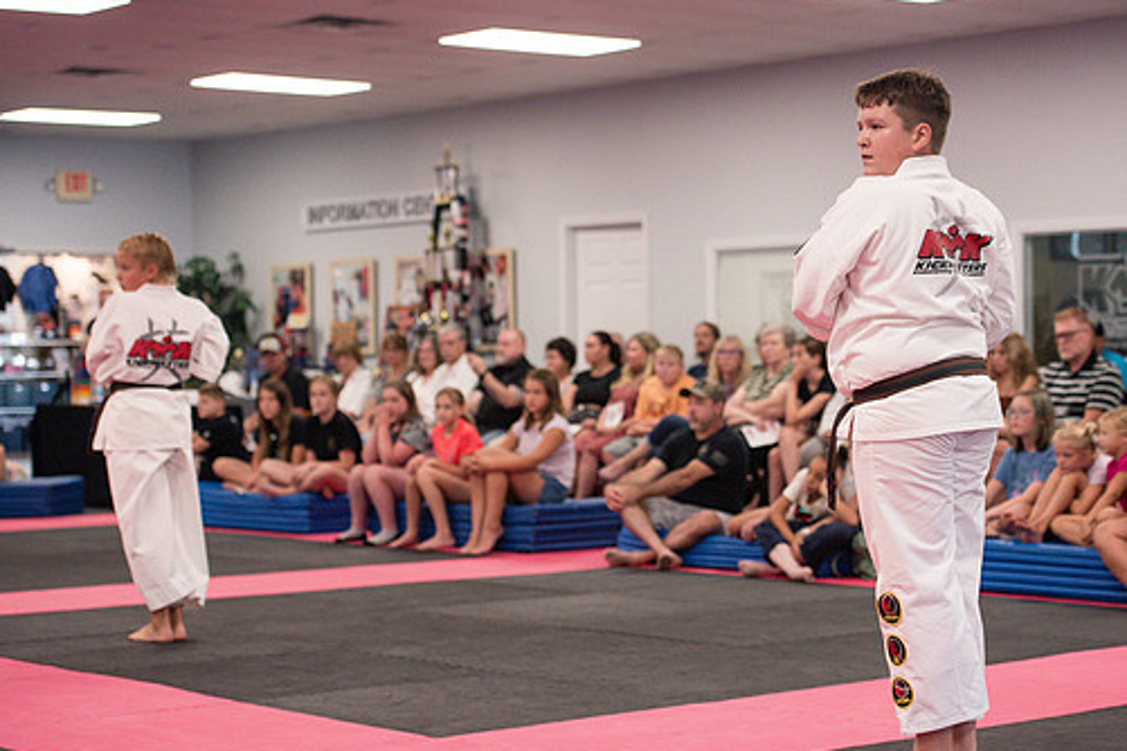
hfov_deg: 25.0
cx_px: 646
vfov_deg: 16.8
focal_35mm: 81
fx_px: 2536
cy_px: 424
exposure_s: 1/400
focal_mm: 70
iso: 1600
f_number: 3.5
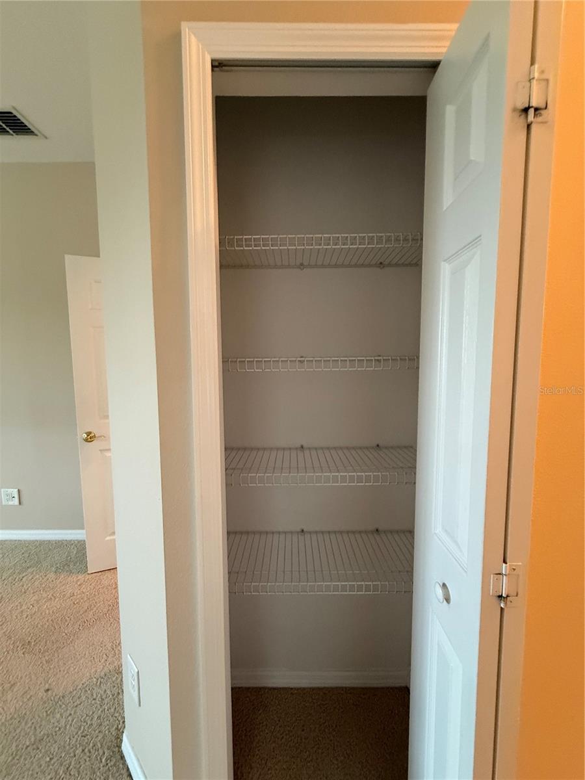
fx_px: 315
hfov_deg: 85.7
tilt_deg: -3.0
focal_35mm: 14
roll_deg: -1.6
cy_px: 390
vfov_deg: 102.1
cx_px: 292
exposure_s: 1/60
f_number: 2.2
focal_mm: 2.22
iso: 500
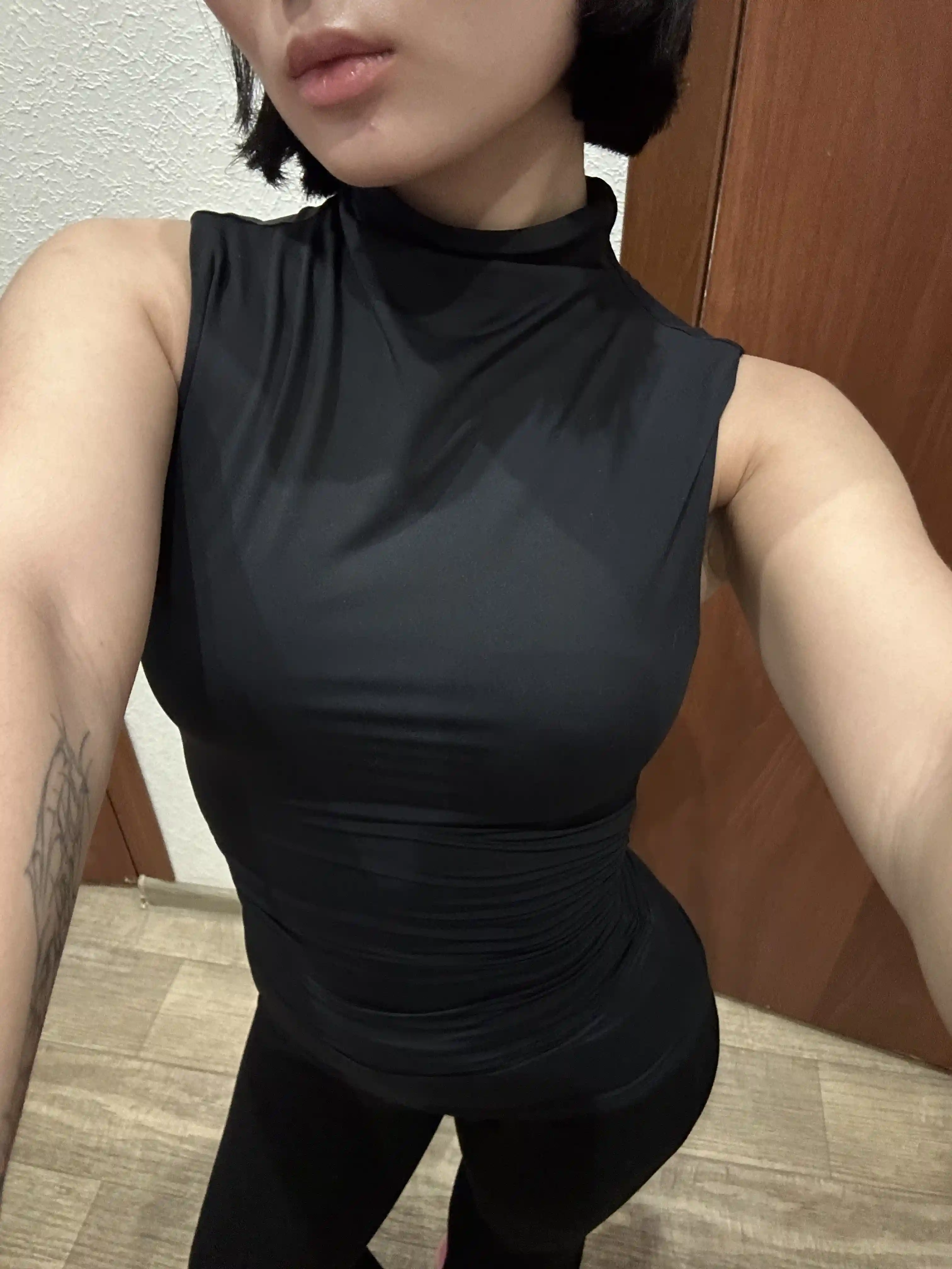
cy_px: 634
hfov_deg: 58.9
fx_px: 843
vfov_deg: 73.9
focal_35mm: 23
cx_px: 476
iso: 500
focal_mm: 2.69
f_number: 1.9
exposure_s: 1/25
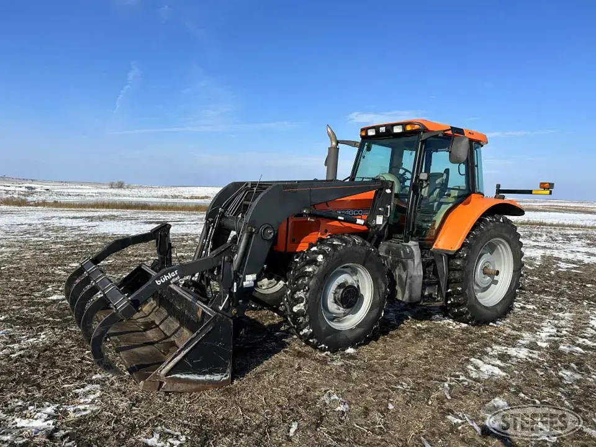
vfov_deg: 56.8
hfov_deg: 71.6
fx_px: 413
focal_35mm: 24
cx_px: 298
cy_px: 224
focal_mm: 6.86
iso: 80
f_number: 1.78
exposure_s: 1/6623
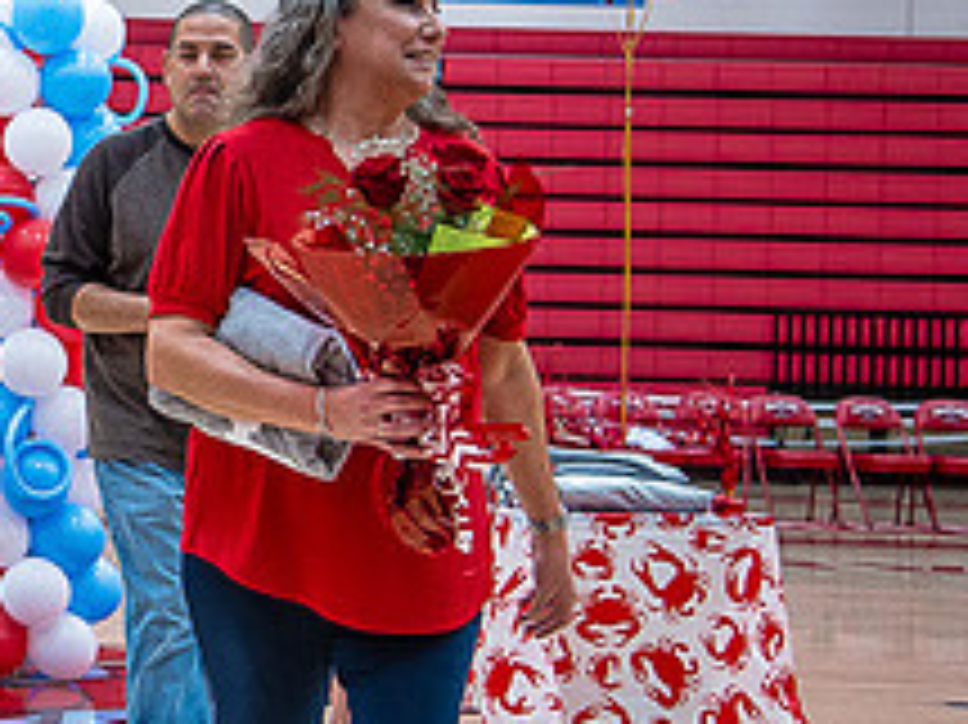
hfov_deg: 16.5
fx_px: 3186
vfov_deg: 13.0
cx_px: -225
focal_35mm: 114
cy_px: 274
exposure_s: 1/320
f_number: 4
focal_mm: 44
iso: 2000
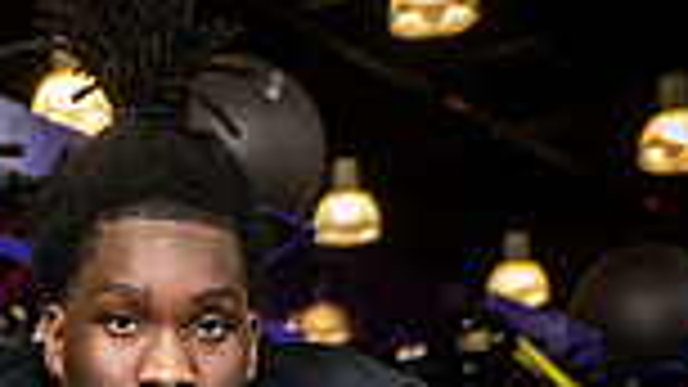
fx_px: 2590
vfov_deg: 8.0
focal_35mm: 142
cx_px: 130
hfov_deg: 15.0
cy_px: 900
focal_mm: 46
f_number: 5.6
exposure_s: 1/250
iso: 500
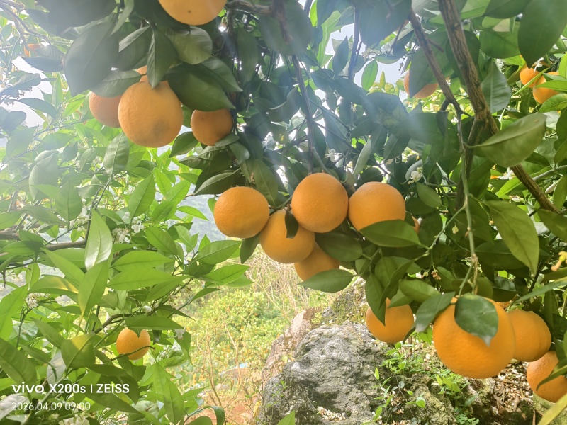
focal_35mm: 23
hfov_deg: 73.9
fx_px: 377
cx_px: 284
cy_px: 212
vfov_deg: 58.9
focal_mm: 5.6
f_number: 1.57
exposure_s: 1/138
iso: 71
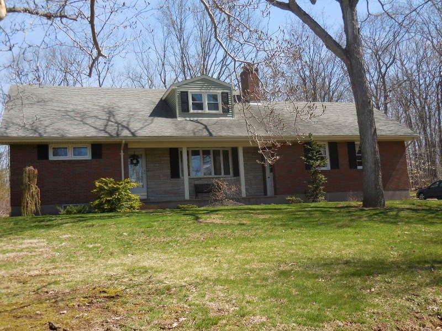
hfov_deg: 47.9
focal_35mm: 39
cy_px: 166
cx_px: 221
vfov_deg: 36.8
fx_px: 498
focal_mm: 7
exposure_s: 1/640
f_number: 3.9
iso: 125
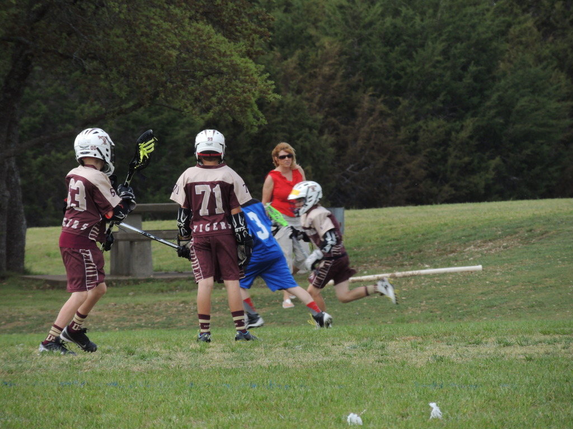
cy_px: 214
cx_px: 286
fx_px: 8277
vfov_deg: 3.0
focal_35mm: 500
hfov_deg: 4.0
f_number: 4.9
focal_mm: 89.1
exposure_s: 1/320
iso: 100
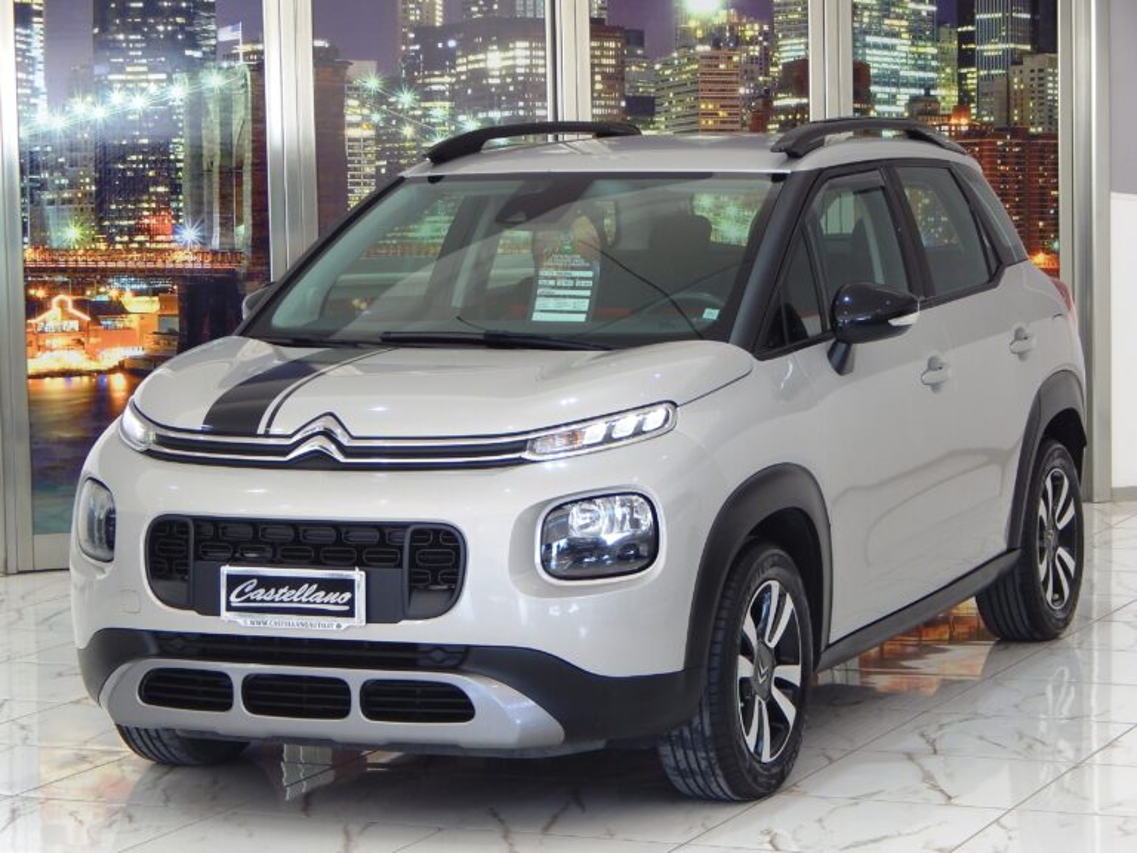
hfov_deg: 18.9
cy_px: 426
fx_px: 3416
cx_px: 568
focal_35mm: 104
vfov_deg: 14.2
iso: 125
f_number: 4.5
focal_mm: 18.7
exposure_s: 1/40
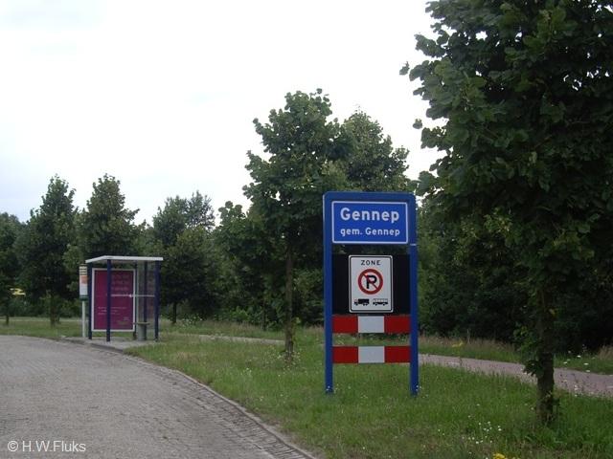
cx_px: 306
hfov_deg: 49.0
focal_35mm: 38
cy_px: 230
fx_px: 673
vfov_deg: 37.7
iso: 64
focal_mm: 7.9
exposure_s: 1/160
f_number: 2.8
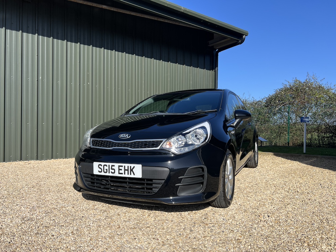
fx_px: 252
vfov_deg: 53.1
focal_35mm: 26
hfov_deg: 67.3
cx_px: 168
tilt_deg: +0.7
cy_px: 126
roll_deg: +0.7
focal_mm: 5.7
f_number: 1.5
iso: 50
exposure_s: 1/3831
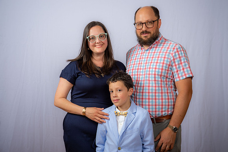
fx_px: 392
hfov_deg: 32.4
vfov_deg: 21.9
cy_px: 76
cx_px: 114
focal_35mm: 62
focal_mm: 62
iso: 250
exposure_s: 1/160
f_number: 6.3
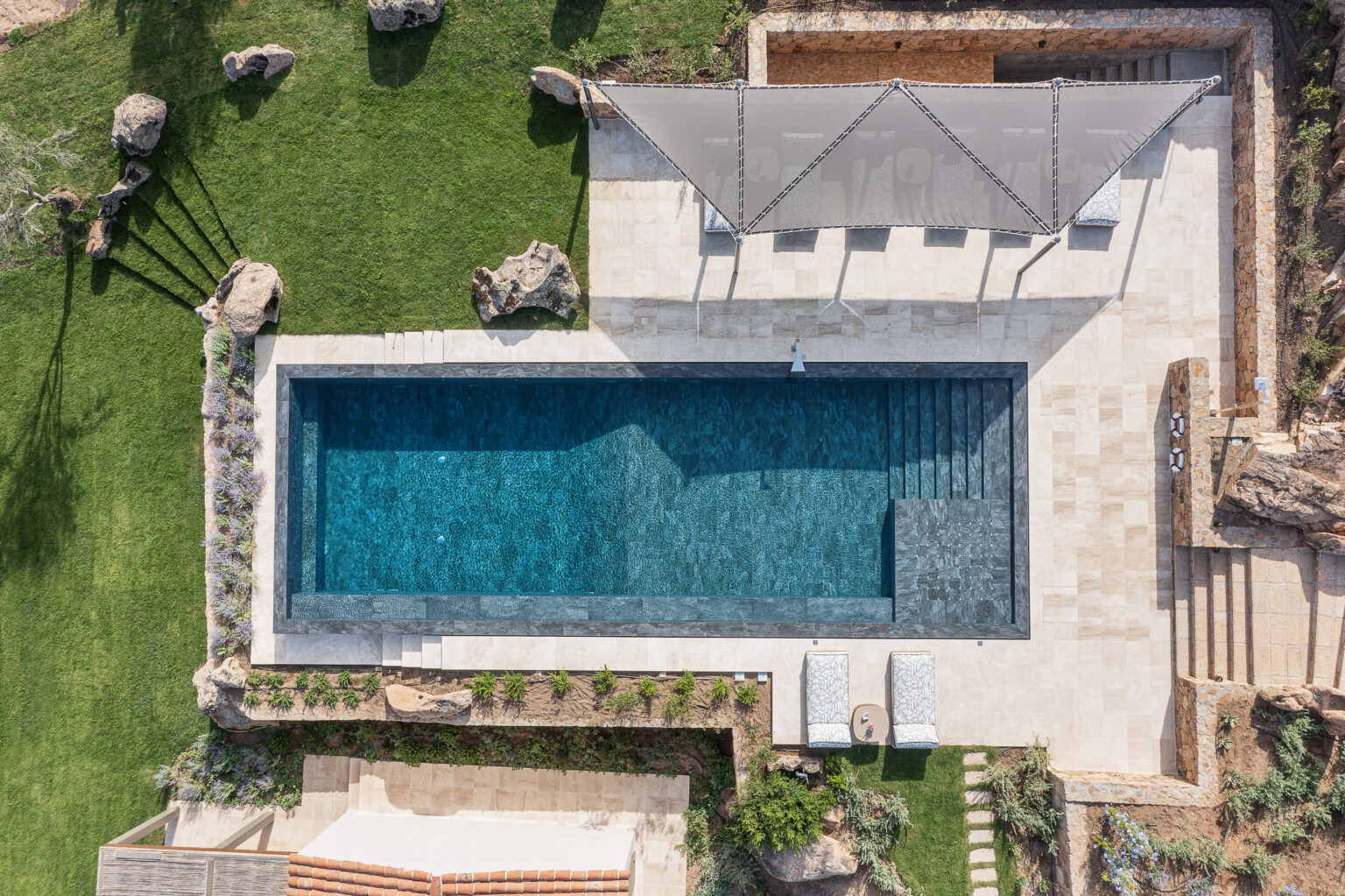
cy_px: 448
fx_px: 1046
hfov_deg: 65.5
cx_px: 672
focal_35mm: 28
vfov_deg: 46.4
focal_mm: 10.26
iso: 100
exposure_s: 1/240
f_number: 5.6
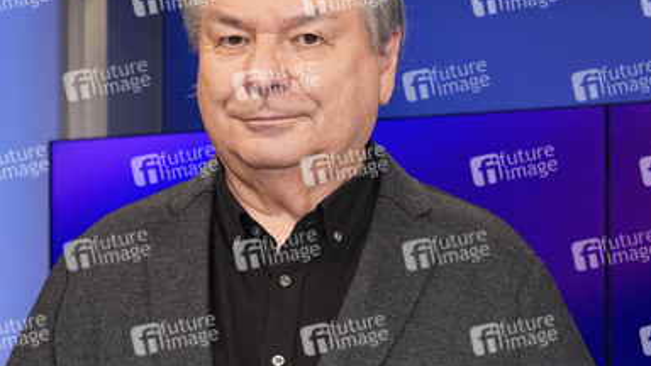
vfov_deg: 24.8
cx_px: 299
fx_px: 829
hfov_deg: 42.9
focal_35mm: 48
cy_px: 124
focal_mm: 39
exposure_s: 1/125
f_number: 5
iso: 2000
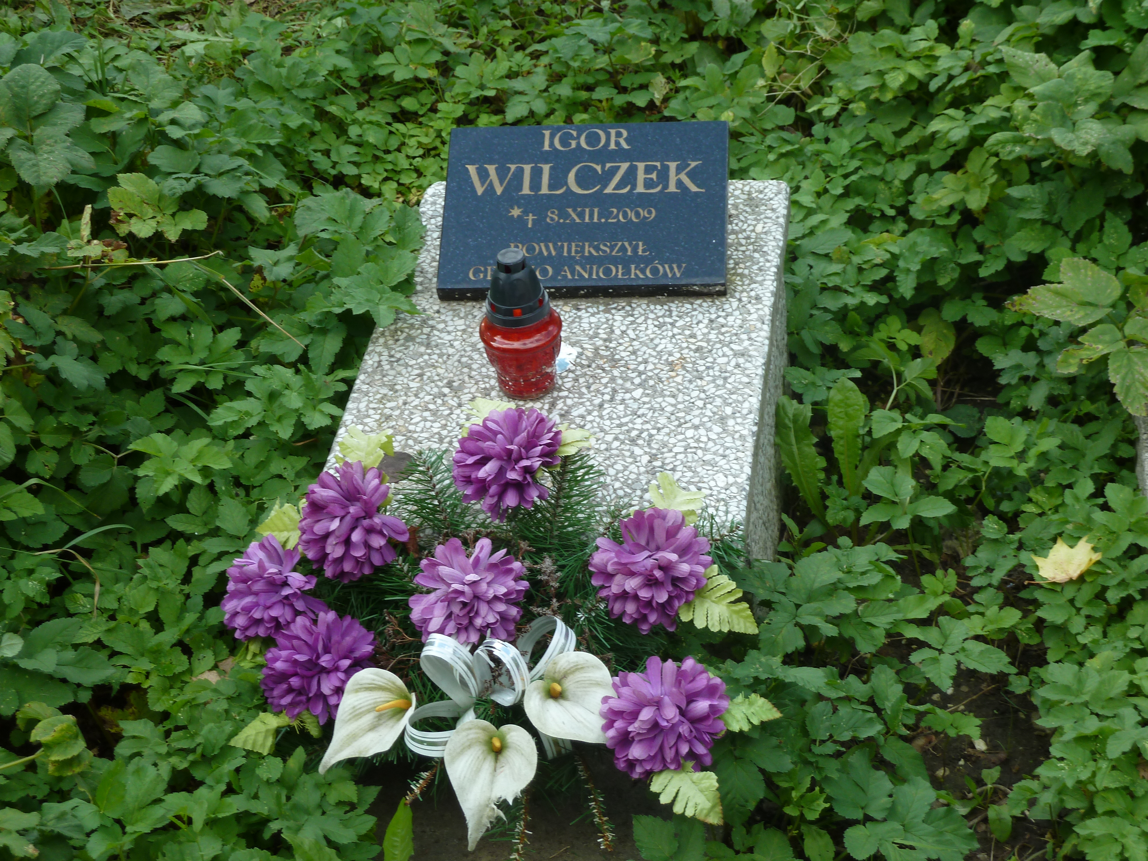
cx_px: 574
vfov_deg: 21.9
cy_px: 430
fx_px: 2222
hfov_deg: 29.0
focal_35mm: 67
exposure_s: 1/100
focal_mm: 11
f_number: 4.1
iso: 80
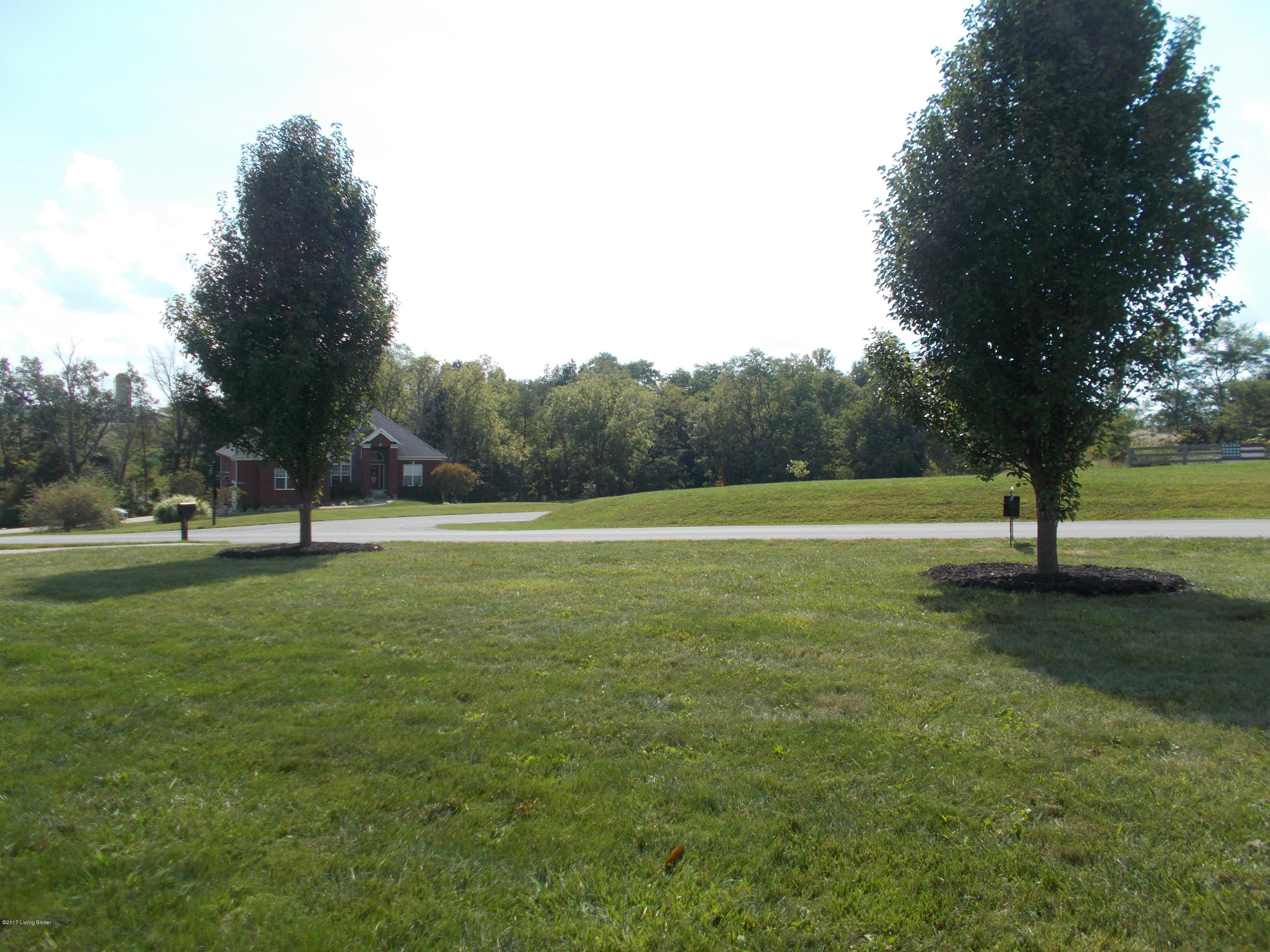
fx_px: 954
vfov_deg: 53.1
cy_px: 476
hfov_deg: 67.3
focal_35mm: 26
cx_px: 635
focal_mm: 4.6
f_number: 3.2
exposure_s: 1/800
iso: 80
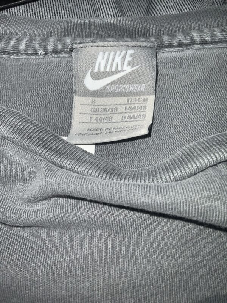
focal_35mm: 29
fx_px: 254
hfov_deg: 48.2
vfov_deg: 61.7
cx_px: 114
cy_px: 152
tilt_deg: -69.6
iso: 16
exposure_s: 1/279
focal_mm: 3
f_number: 1.8
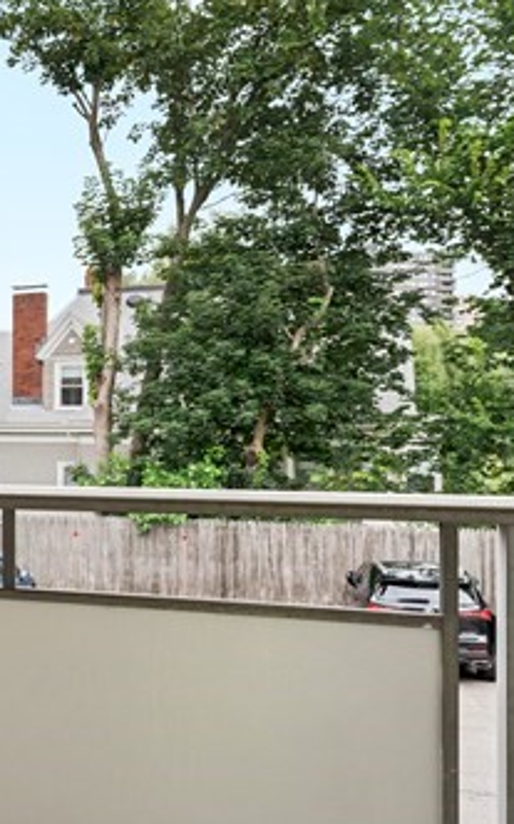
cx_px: -288
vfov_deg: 45.3
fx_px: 988
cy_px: 383
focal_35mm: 44
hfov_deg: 22.8
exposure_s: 1/250
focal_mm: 14
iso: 200
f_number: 5.6
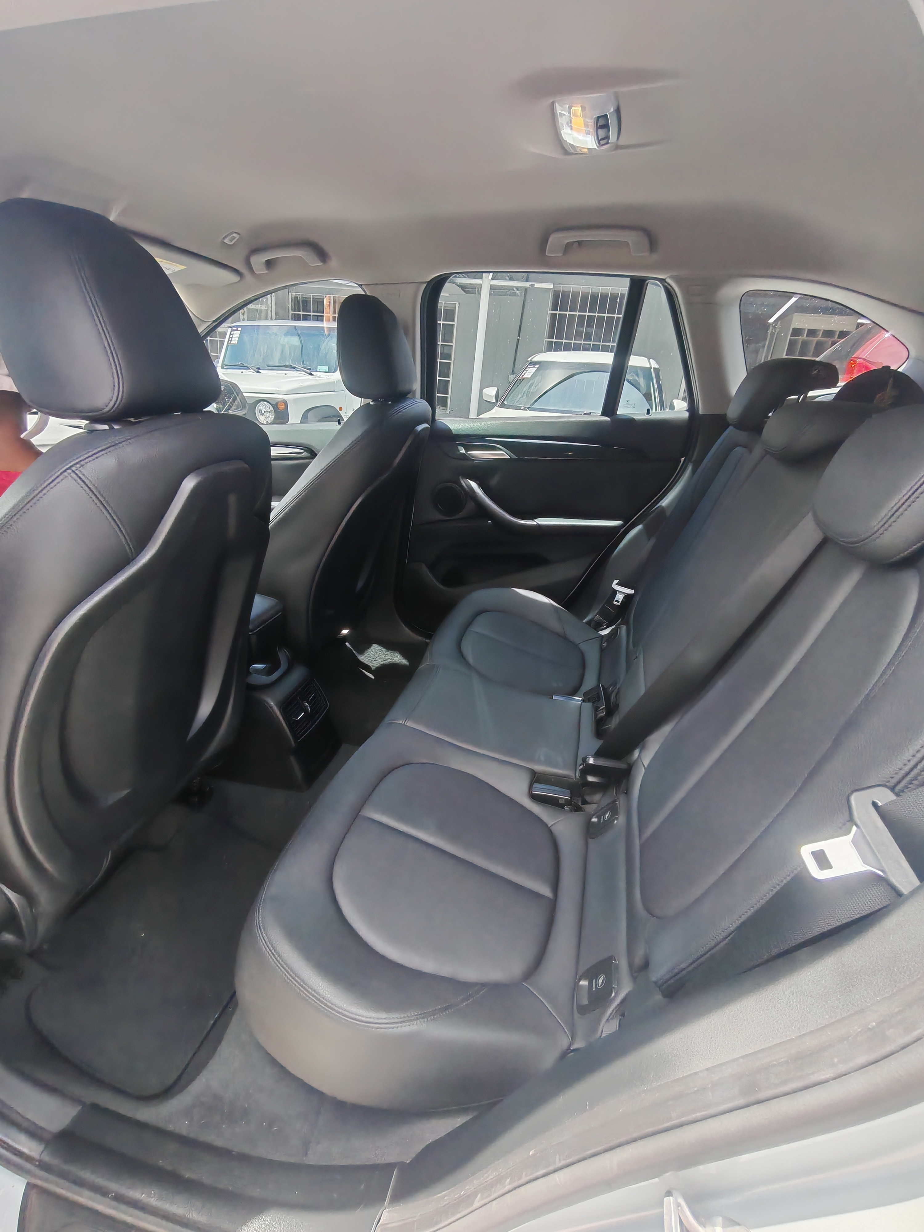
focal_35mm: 16
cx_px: 462
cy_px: 616
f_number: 2.2
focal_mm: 1.96
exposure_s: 1/120
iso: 50
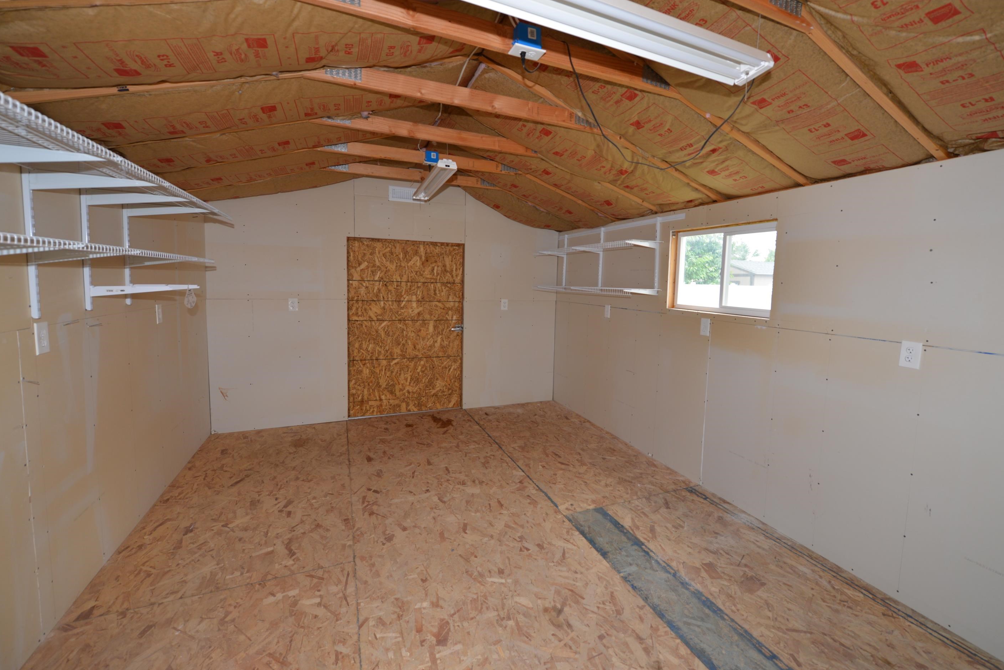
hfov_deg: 100.2
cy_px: 319
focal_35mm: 15
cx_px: 537
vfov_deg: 77.3
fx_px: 418
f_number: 4
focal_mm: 14
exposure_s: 1/60
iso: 320
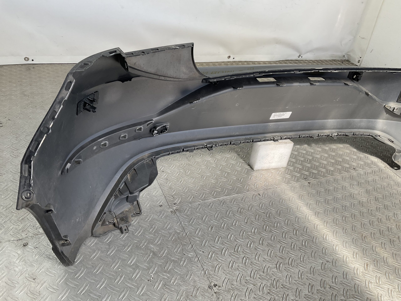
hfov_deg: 61.7
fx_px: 336
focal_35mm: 29
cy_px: 150
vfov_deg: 48.2
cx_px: 200
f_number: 1.8
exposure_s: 1/186
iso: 16
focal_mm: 3
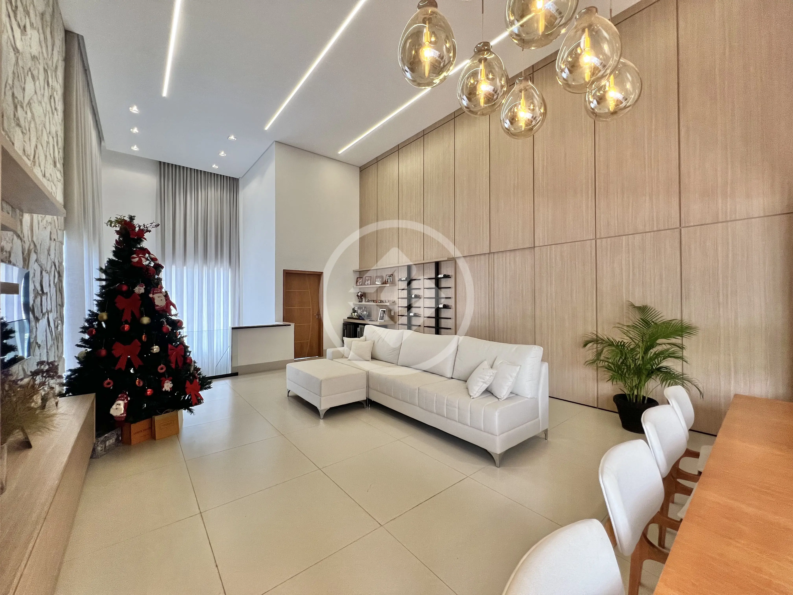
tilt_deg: +0.2
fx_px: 298
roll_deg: -0.3
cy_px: 298
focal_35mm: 13
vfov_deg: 89.9
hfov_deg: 106.2
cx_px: 396
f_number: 1.8
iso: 160
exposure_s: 1/120
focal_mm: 1.57
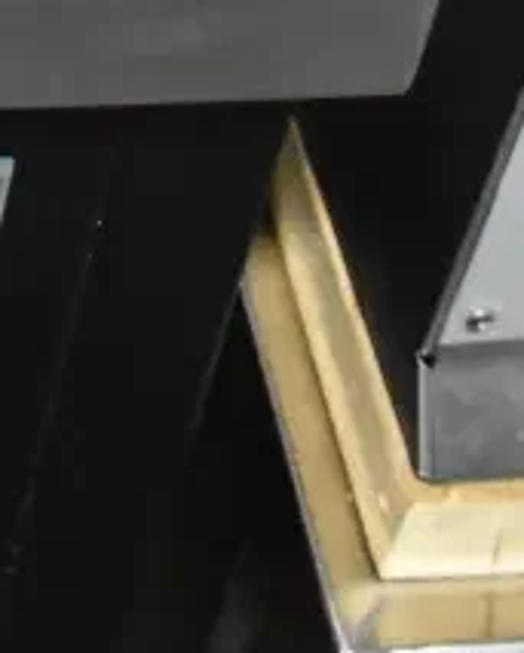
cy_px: -609
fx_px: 2805
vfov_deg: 12.0
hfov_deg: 10.1
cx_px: -401
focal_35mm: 145
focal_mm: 24
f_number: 7.1
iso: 6400
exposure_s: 1/200
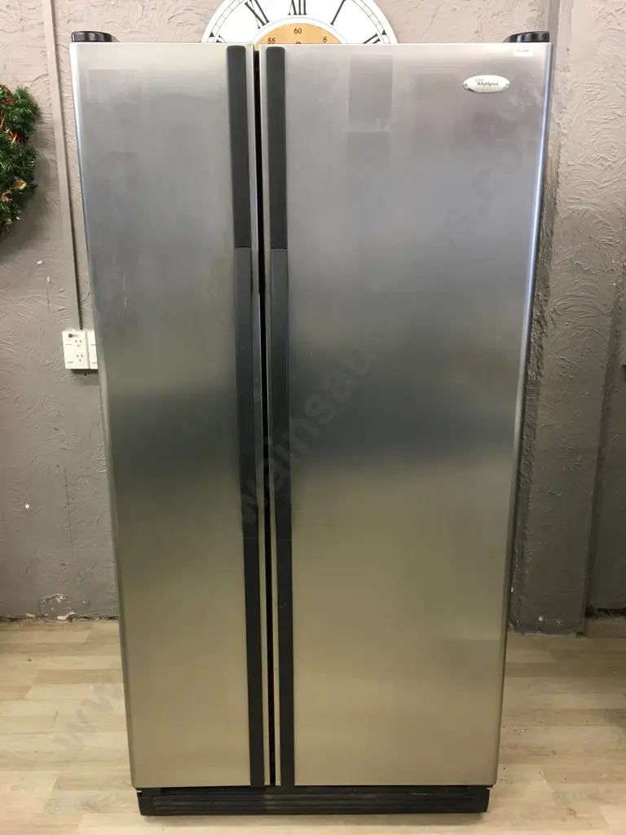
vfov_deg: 61.7
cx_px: 313
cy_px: 418
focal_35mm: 29
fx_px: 699
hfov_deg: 48.2
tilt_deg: -15.0
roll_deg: -0.5
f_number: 2.2
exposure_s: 1/17
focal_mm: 4.15
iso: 64
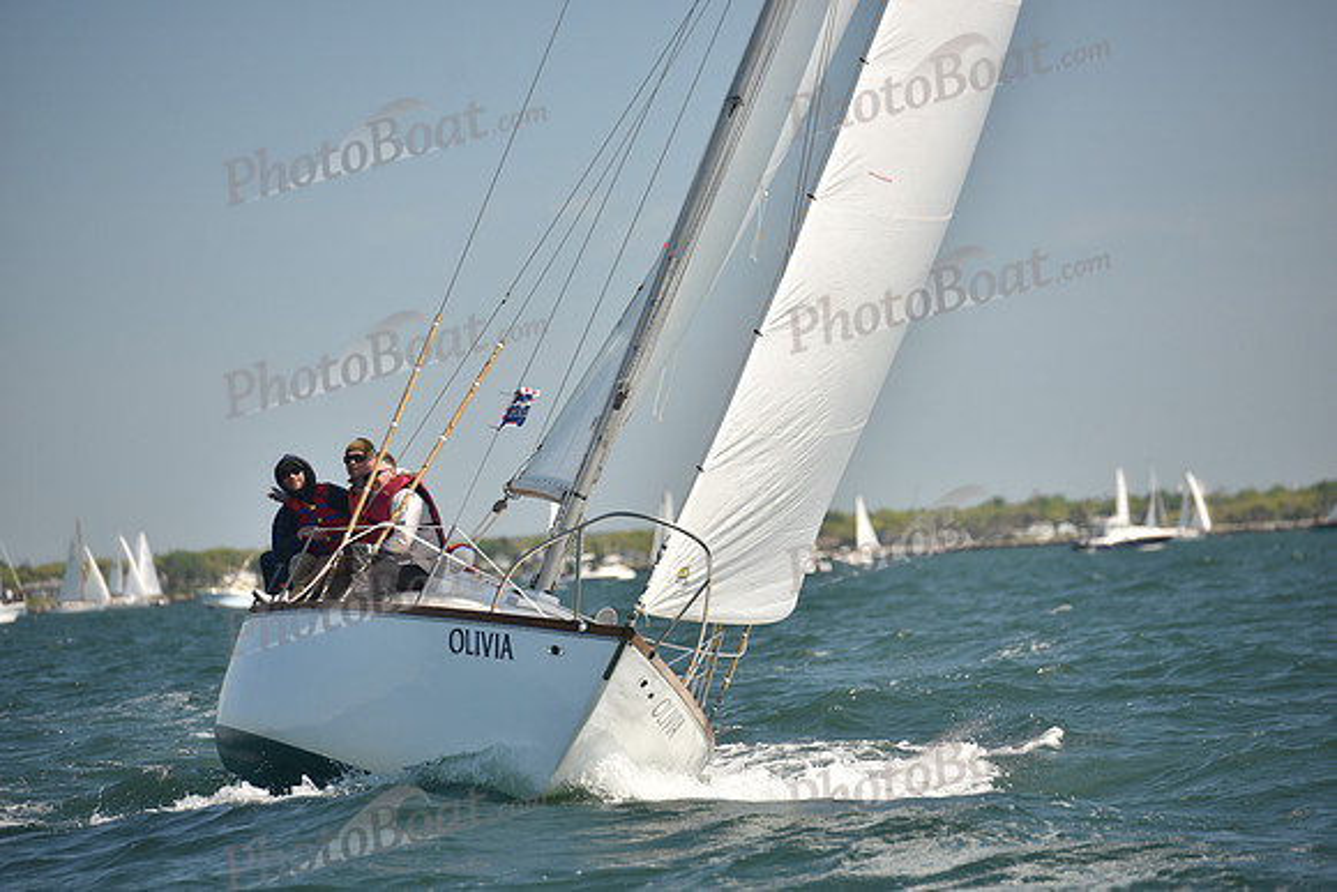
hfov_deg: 10.3
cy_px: 446
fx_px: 7429
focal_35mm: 200
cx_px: 668
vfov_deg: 6.9
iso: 250
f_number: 4
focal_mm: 200
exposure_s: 1/1000
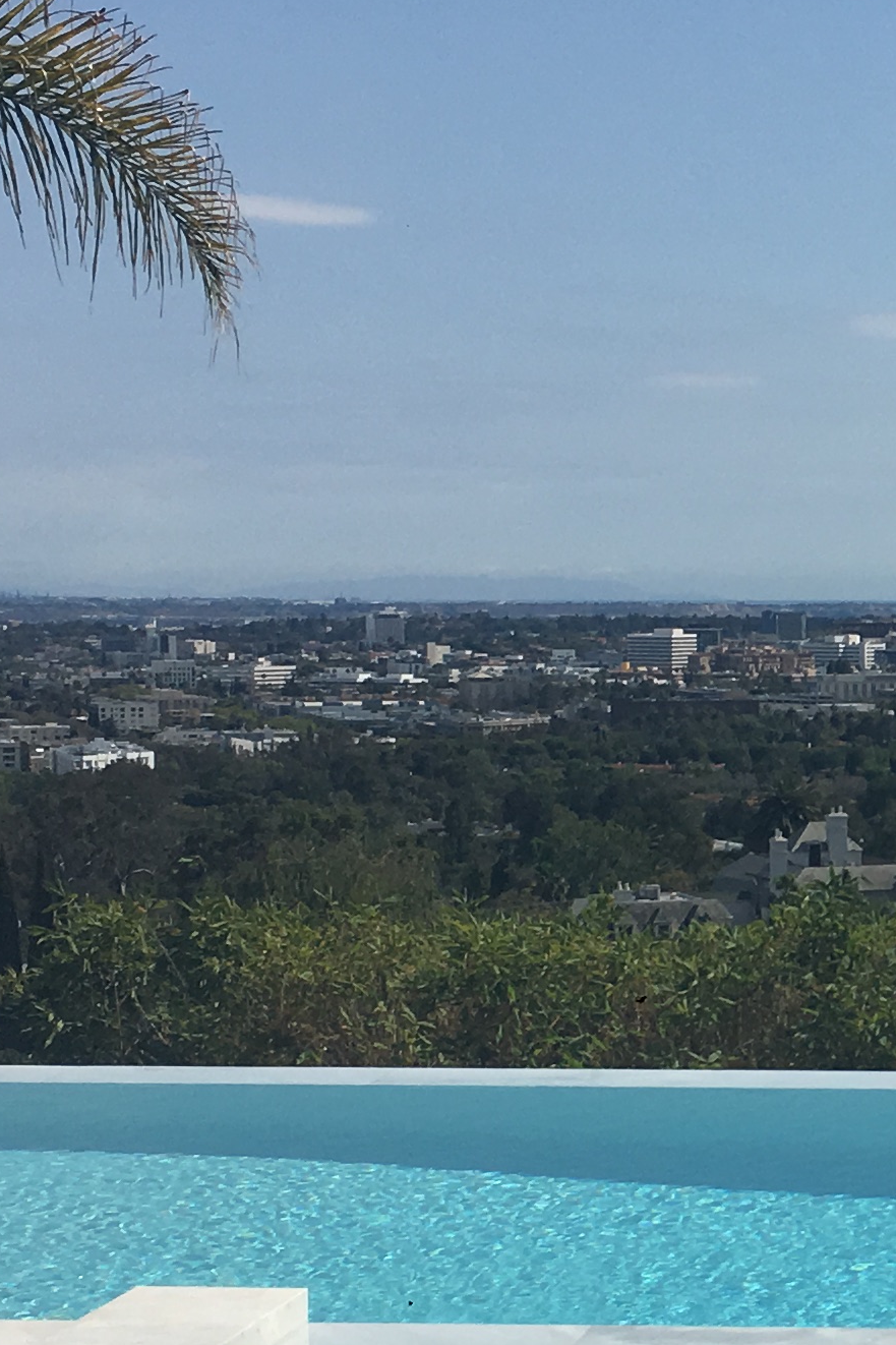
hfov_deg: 14.2
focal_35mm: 92
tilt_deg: -3.9
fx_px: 3435
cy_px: 860
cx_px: 1207
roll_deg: -0.1
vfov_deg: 22.1
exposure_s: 1/3497
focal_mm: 4.15
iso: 25
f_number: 2.2
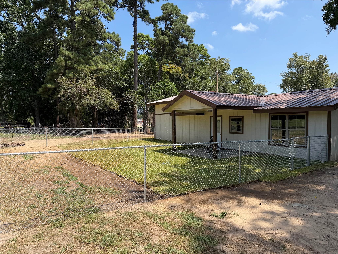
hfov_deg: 71.6
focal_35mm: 24
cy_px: 127
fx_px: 234
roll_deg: +0.1
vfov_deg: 56.8
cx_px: 169
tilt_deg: -1.0
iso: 80
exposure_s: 1/2801
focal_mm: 6.76
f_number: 1.78
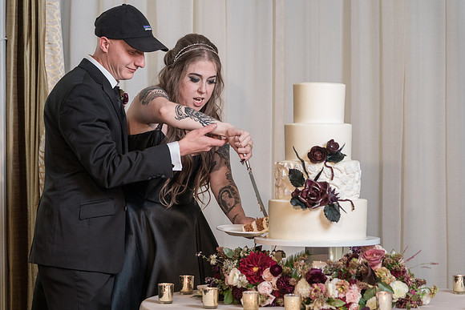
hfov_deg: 19.4
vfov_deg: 13.0
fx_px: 1360
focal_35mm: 105
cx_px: 223
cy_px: 151
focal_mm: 100
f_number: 4
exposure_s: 1/200
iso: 2000
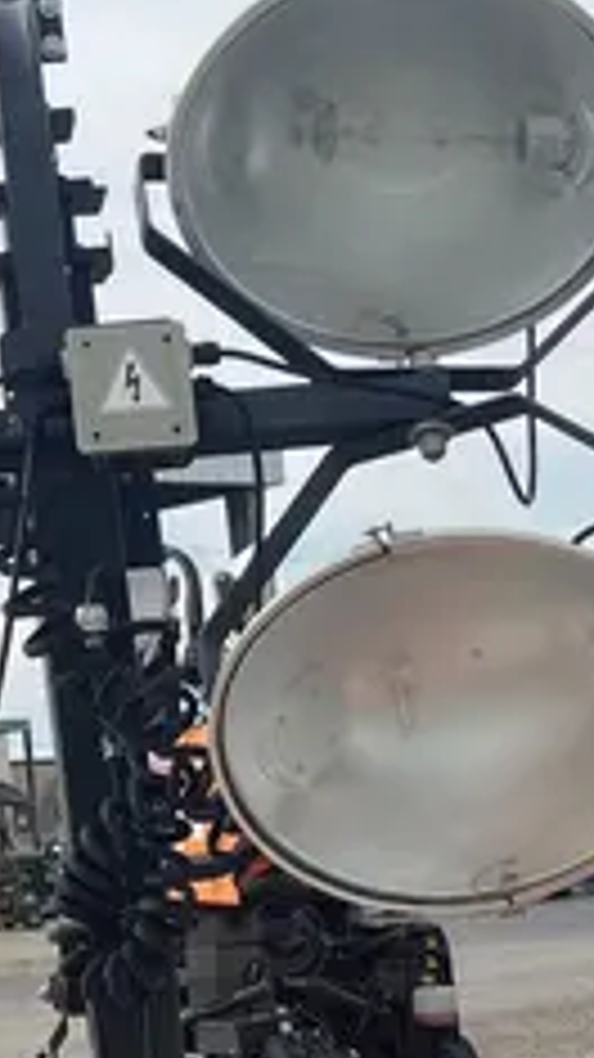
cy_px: 1312
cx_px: 428
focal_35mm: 95
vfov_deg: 20.8
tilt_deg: -9.3
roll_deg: +5.3
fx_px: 2663
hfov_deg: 12.7
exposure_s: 1/867
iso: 32
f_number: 1.8
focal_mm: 3.99
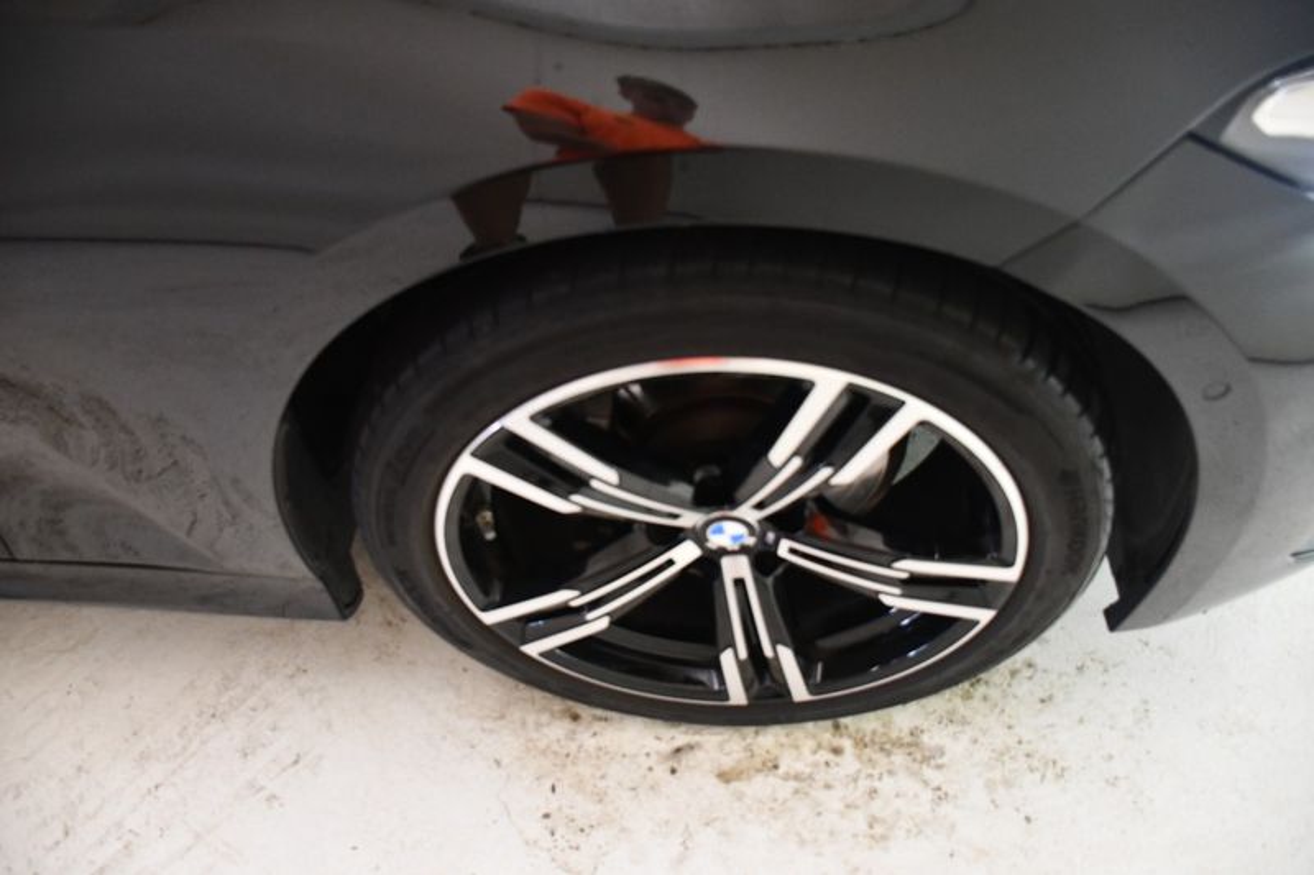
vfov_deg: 47.9
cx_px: 657
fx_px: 985
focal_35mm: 27
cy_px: 438
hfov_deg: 67.4
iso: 3200
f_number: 3.5
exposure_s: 1/125
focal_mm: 18
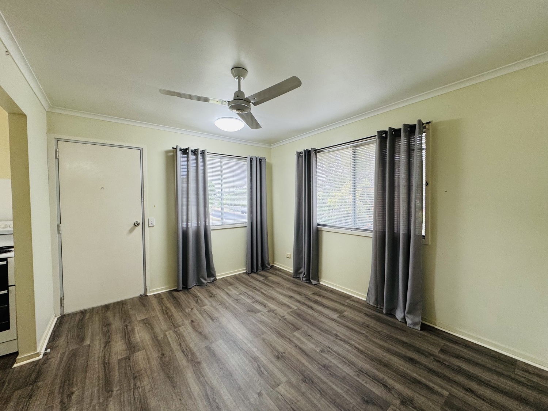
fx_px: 222
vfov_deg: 85.7
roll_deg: +0.7
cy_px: 206
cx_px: 274
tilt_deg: -2.0
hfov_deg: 102.1
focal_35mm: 14
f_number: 2.2
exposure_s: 1/100
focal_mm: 2.22
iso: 125
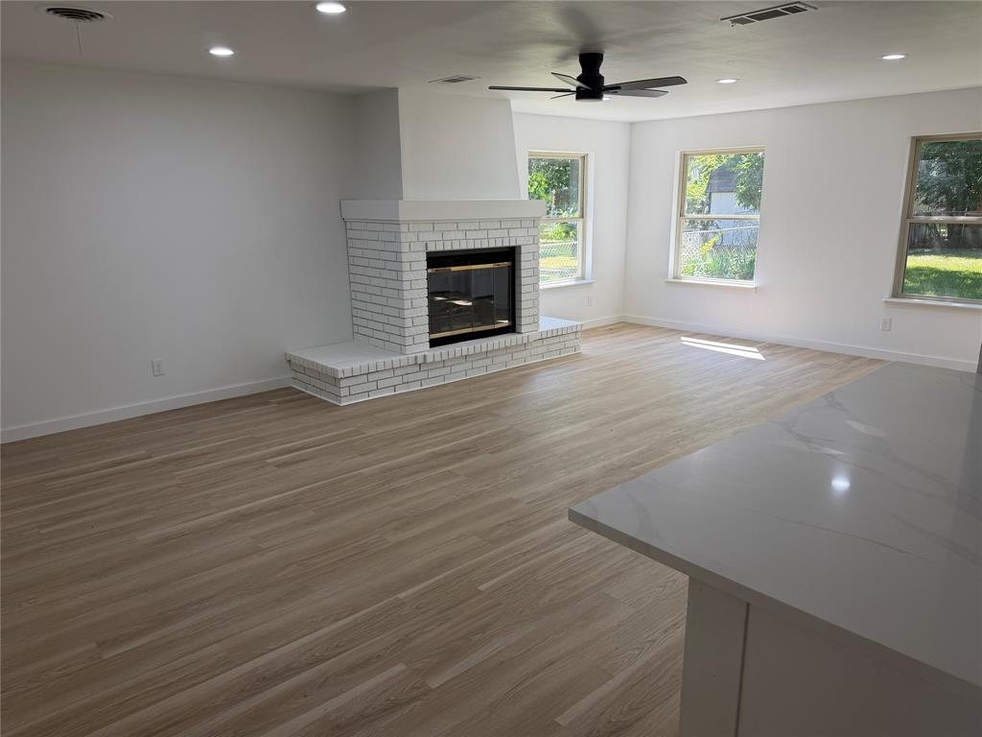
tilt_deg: -13.9
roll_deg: +1.0
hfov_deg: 71.6
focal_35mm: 24
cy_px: 368
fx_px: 681
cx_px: 491
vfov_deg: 56.8
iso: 80
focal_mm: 6.76
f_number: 1.78
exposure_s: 1/209
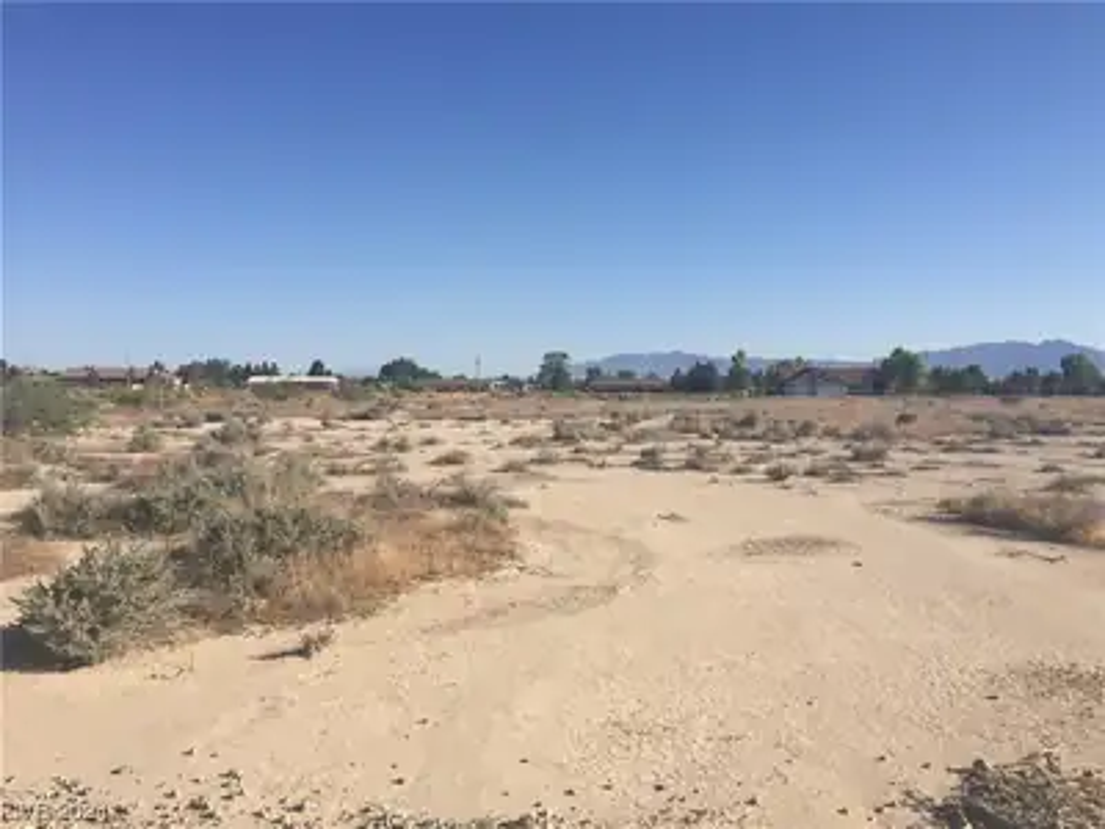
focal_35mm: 29
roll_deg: -0.4
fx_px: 926
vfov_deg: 48.2
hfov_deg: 61.7
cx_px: 552
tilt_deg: -0.8
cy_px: 414
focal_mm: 4.15
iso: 32
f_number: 2.2
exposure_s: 1/2825
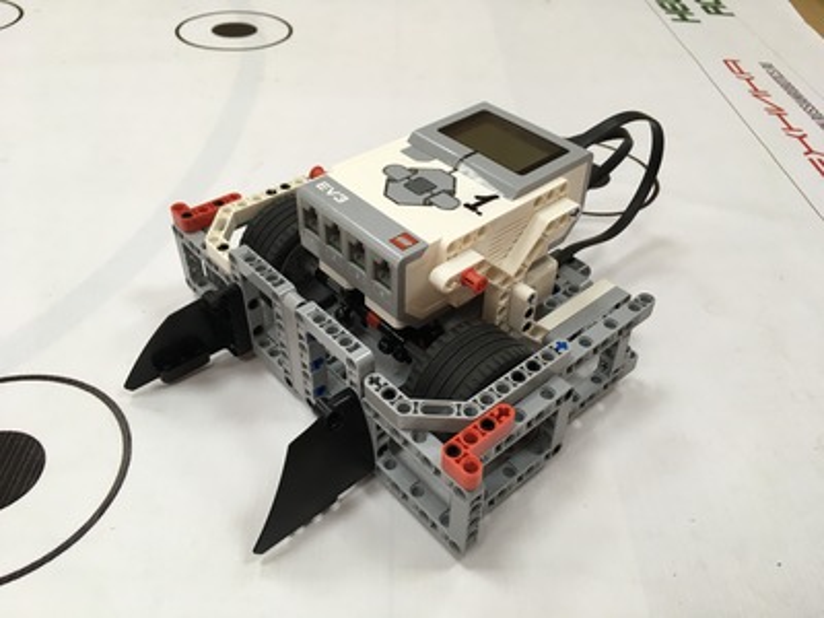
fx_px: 690
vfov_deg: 48.2
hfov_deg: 61.7
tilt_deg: -38.7
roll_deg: -3.5
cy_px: 309
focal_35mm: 29
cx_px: 412
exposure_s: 1/33
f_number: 2.2
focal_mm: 4.15
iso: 32
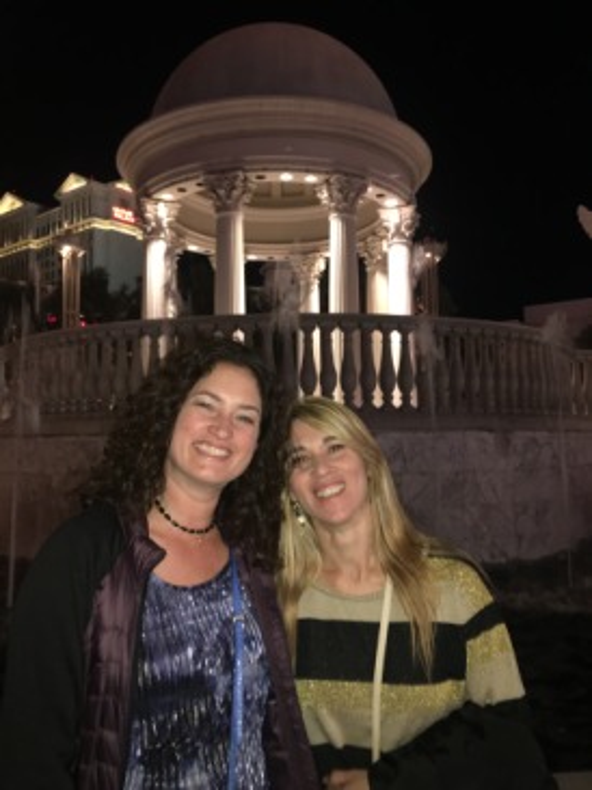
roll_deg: +1.6
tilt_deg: +3.7
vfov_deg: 61.7
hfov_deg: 48.2
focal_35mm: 29
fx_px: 662
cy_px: 395
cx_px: 296
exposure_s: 1/16
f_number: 2.2
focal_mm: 4.15
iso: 160
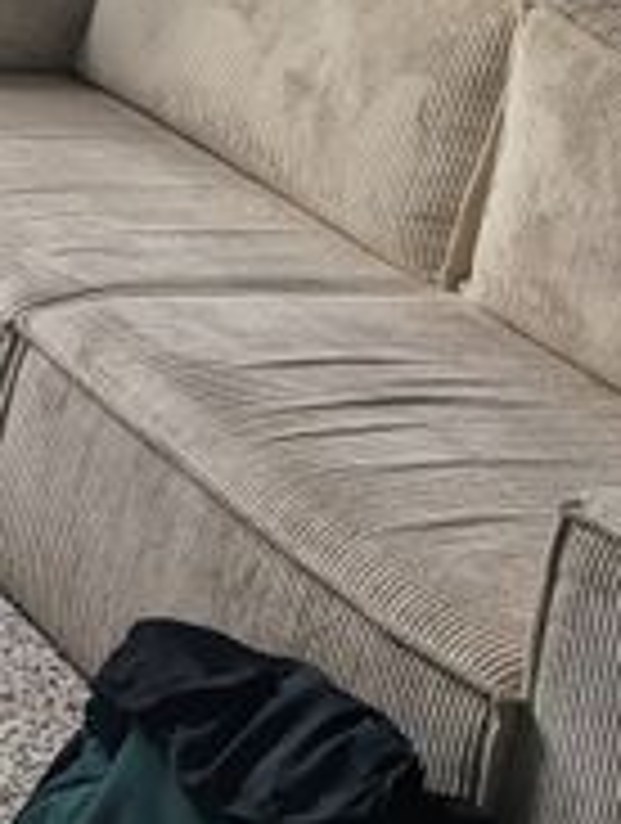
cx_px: -454
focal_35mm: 109
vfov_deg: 17.2
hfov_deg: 12.6
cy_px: -169
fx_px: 2598
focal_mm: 5.43
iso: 48
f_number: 1.89
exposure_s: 1/109
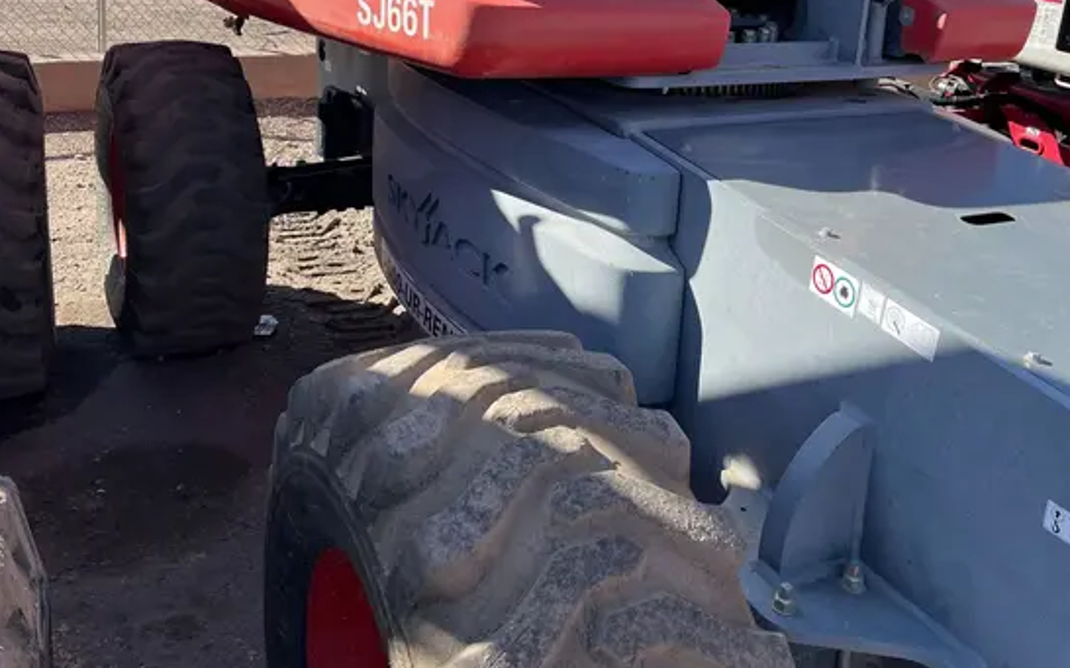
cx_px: 535
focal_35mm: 37
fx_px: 1079
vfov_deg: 33.6
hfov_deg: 52.8
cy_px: 148
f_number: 1.6
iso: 50
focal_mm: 5.1
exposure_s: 1/1497
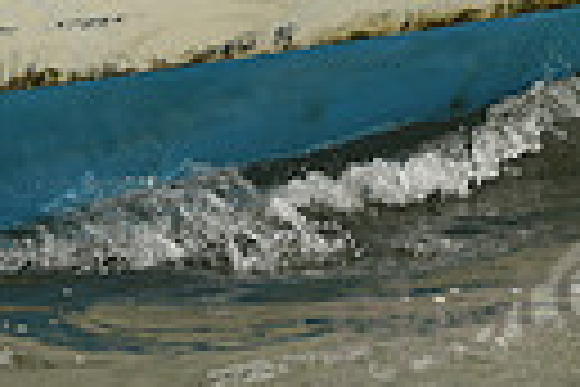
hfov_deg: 5.0
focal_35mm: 415
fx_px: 6686
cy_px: -358
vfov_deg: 3.3
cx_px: 94
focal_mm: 92
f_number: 5.6
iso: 320
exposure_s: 1/1250
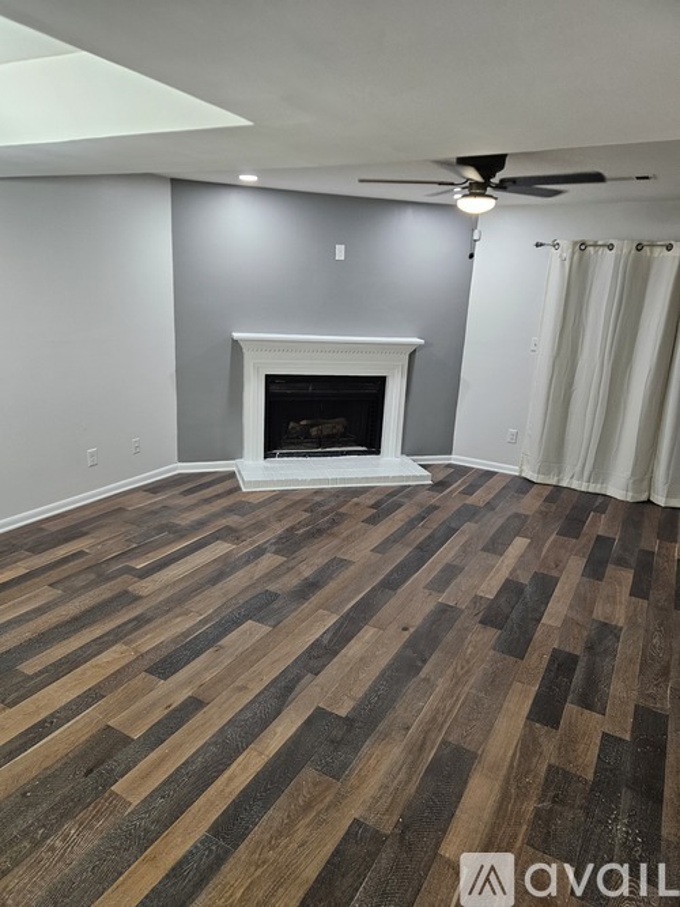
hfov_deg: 58.9
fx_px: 603
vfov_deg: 73.9
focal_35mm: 23
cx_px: 340
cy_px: 454
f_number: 1.8
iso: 320
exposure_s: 1/120
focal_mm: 5.4
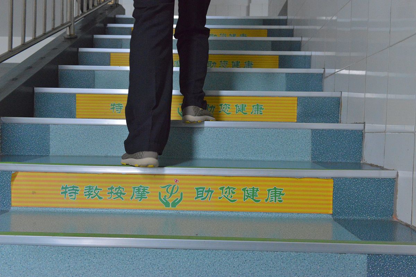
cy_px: 138
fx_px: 404
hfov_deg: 54.4
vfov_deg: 37.9
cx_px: 208
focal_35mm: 35
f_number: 6.3
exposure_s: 1/125
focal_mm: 35
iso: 6400
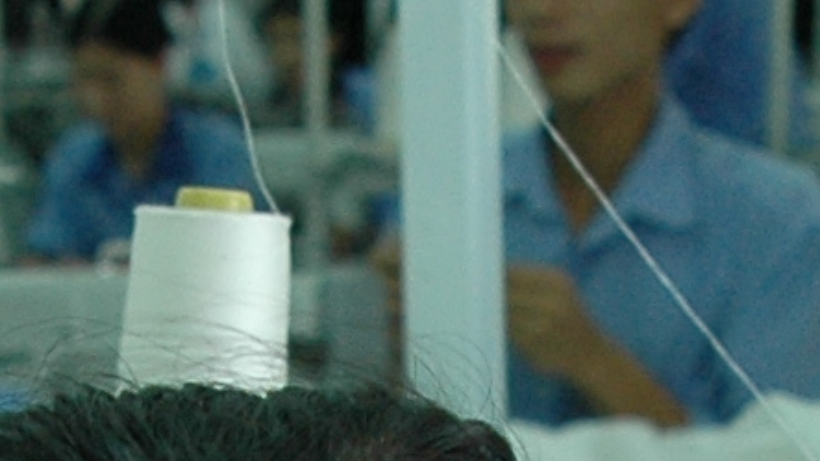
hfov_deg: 8.4
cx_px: 520
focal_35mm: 256
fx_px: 5565
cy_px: 1318
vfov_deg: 4.6
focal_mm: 24
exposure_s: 1/125
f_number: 2.8
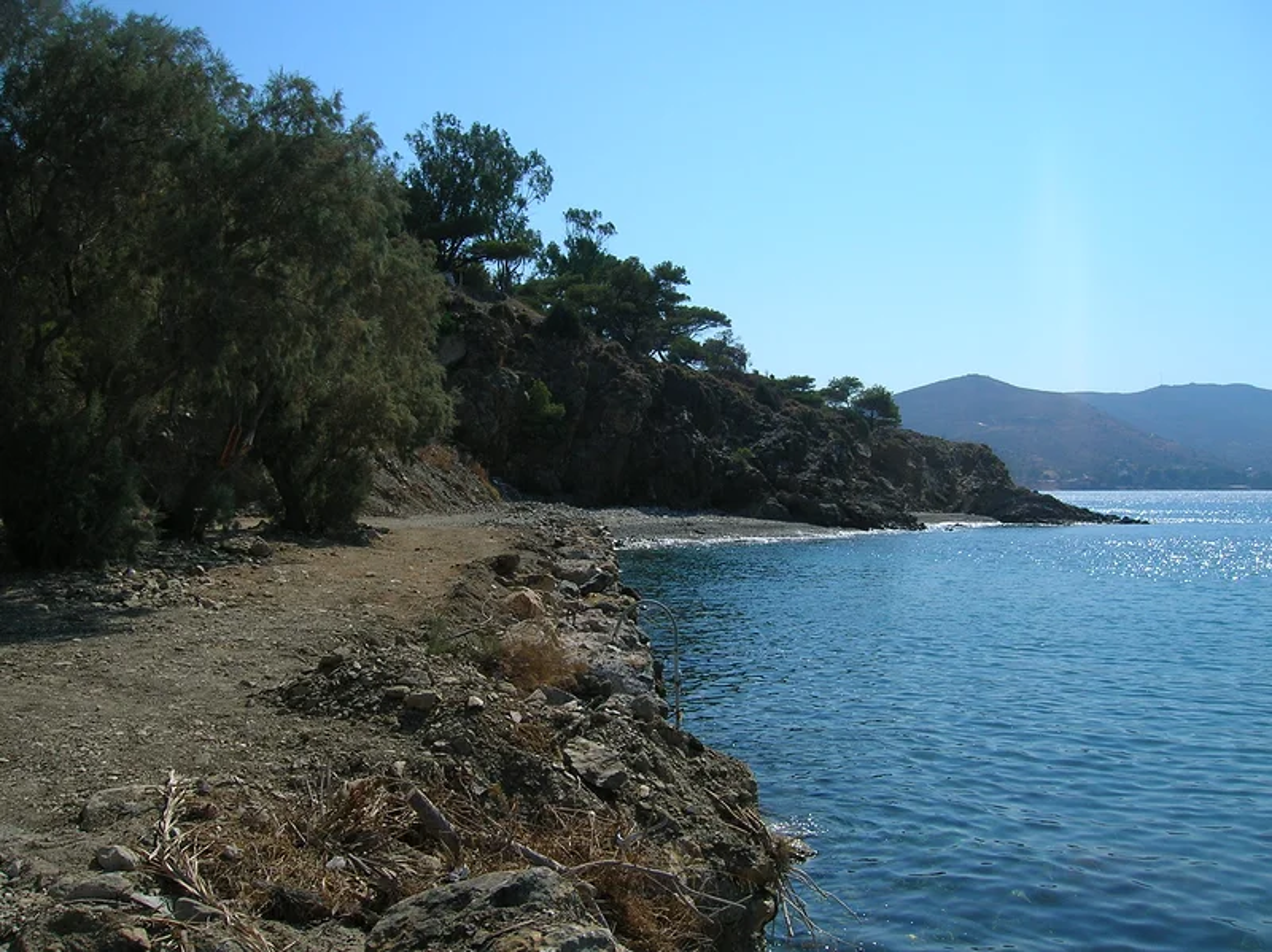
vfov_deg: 41.8
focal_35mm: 34
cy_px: 476
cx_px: 636
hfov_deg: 54.0
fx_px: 1249
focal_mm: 5.7
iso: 50
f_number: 4.9
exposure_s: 1/890
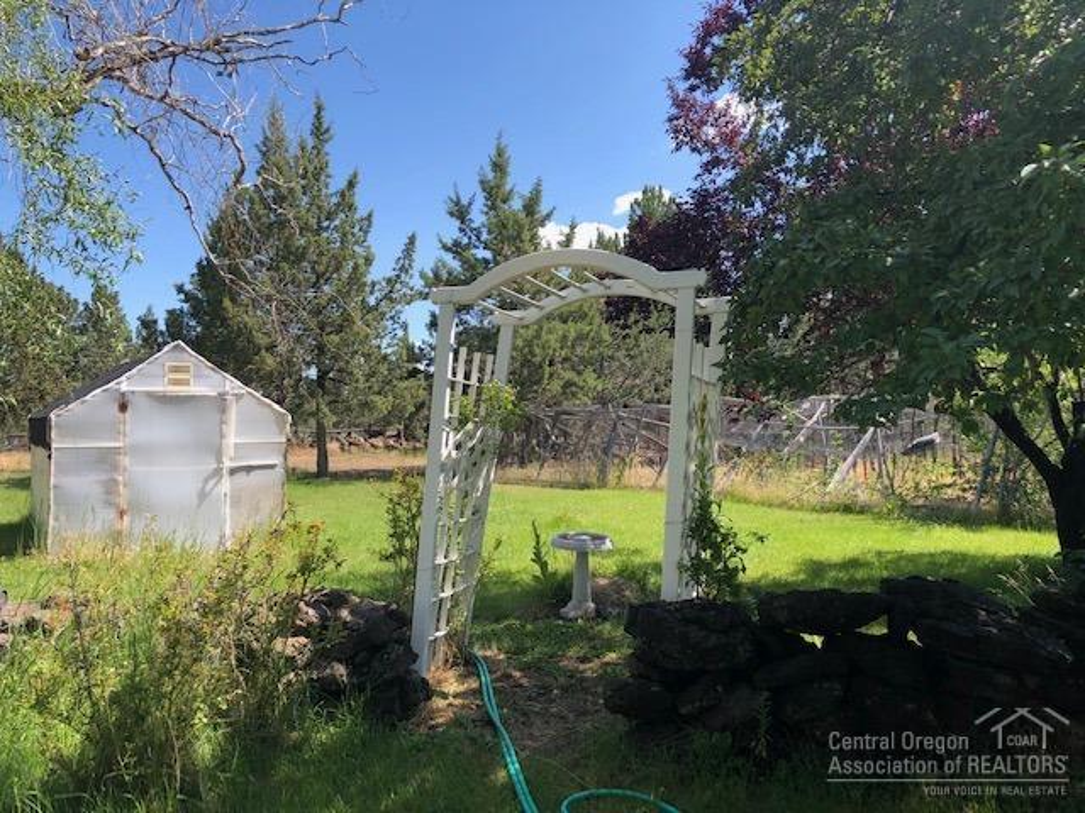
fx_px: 878
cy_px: 406
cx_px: 542
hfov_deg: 63.4
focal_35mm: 28
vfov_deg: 49.7
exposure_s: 1/1000
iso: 20
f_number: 1.8
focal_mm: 4
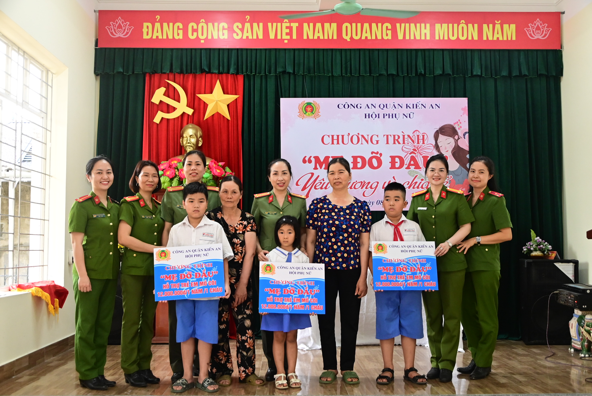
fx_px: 609
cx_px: 296
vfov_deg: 36.0
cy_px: 198
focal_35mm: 37
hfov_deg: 51.9
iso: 2500
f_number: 5
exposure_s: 1/200
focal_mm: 25
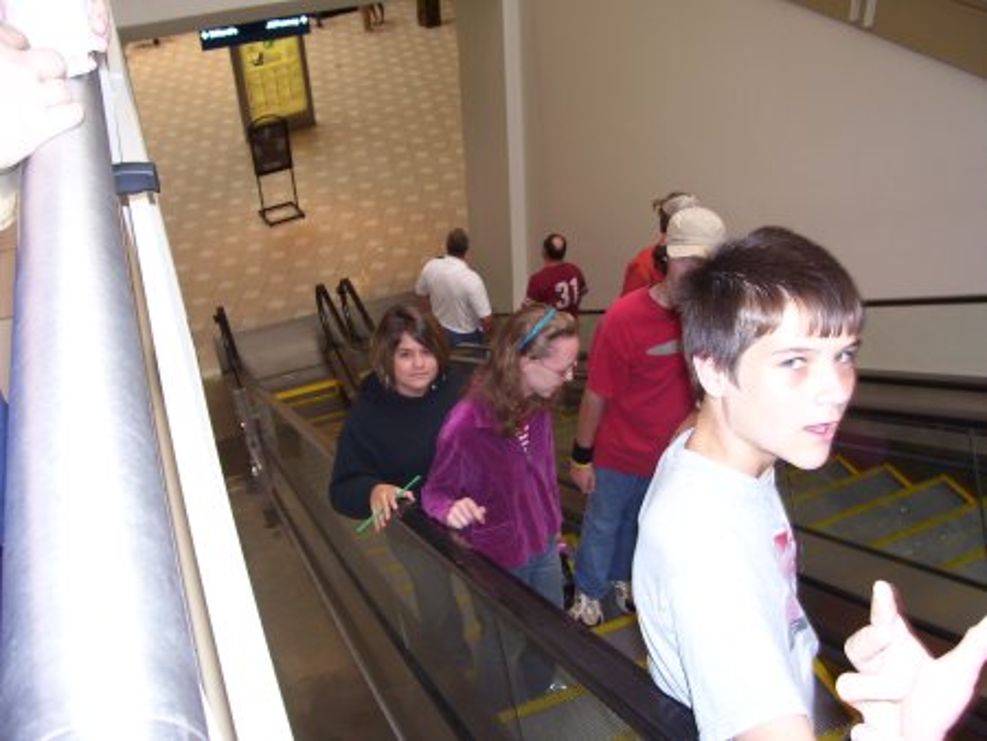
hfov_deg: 53.9
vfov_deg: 41.8
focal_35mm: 34
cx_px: 494
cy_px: 370
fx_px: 970
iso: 80
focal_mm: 5.6
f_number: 2.7
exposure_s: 1/60
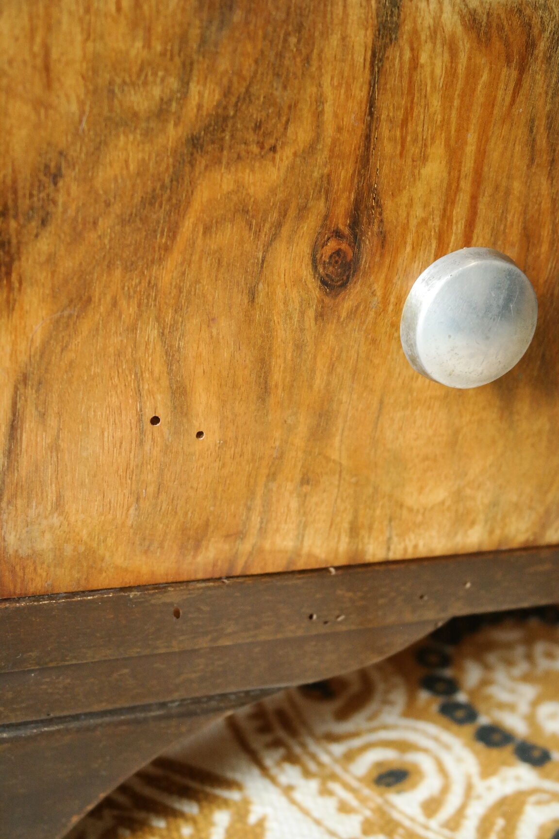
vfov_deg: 37.5
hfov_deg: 25.5
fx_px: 1234
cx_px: 280
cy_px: 420
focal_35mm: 53
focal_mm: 35
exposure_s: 1/30
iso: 1600
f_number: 5.6
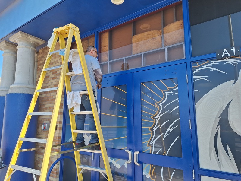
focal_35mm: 23
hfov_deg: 73.9
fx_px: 160
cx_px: 120
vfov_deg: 58.9
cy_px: 90
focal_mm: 5.54
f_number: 1.8
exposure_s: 1/806
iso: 40
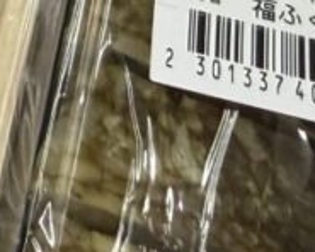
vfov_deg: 10.1
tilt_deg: -57.7
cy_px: -327
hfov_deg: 12.7
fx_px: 1259
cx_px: -294
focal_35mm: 135
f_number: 2.2
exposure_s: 1/120
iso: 200
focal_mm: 2.22
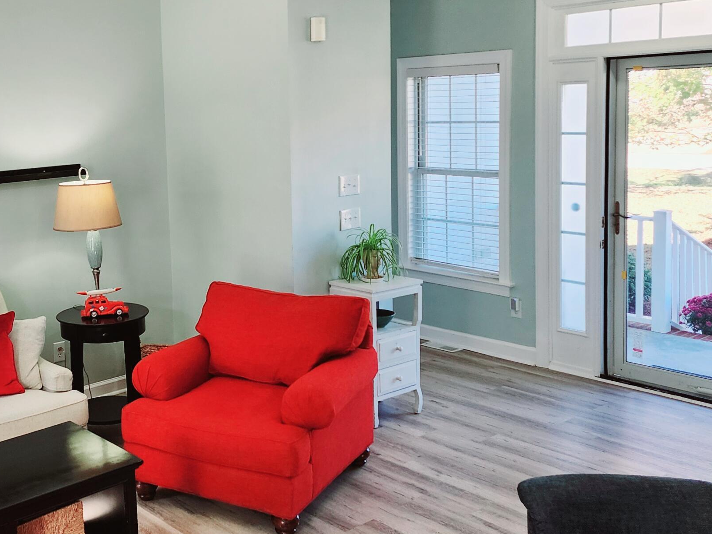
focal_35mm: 43
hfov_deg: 42.3
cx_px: 165
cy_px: 193
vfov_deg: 33.4
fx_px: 884
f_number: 1.8
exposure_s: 1/182
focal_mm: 6.4
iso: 100
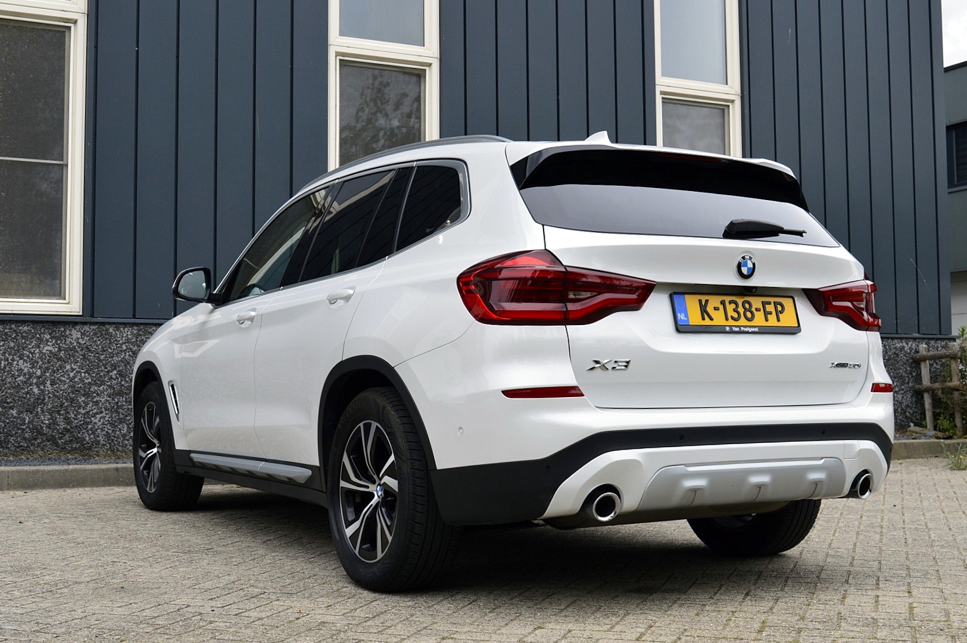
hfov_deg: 43.6
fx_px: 1208
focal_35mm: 45
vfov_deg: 29.8
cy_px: 322
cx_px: 484
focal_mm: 30
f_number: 10
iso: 400
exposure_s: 1/250
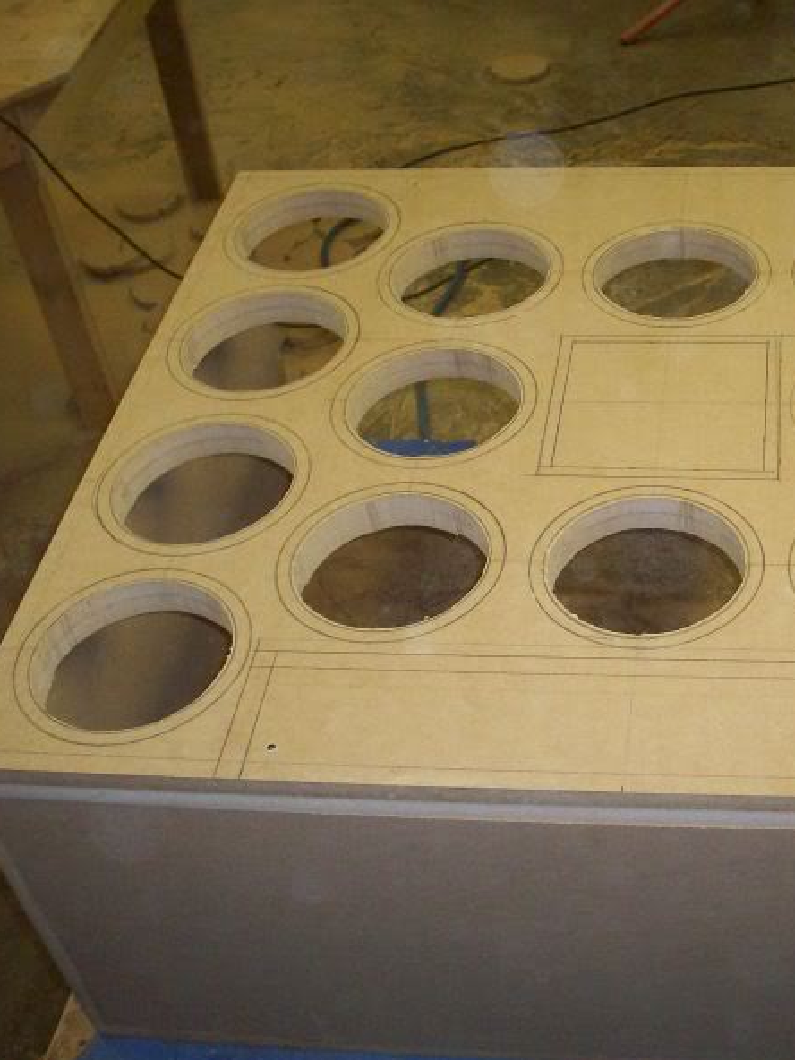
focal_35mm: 50
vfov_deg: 38.2
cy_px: 535
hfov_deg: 28.3
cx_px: 679
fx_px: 1531
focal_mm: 6.2
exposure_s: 1/64
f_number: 2.8
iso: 200
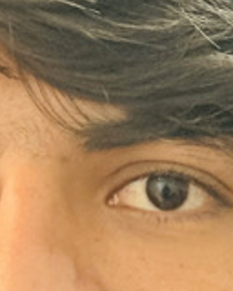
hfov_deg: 4.8
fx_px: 2801
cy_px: 562
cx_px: 106
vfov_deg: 5.8
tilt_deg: +5.6
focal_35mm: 325
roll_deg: -4.4
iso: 320
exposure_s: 1/40
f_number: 1.6
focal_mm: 5.96
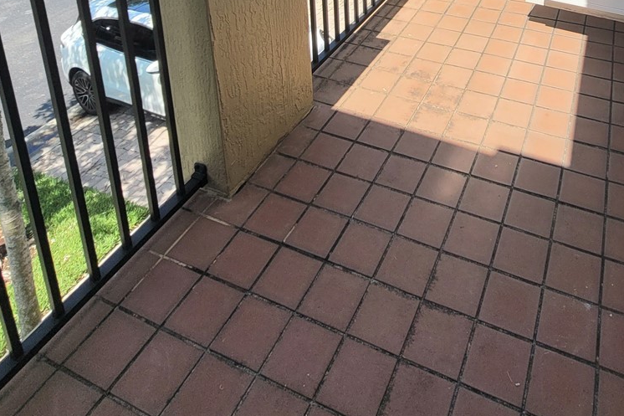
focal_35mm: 29
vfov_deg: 34.4
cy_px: -101
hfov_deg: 61.9
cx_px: 424
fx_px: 503
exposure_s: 1/909
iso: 40
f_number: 2.2
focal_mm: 1.74
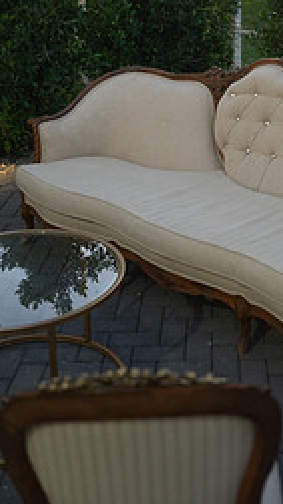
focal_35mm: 54
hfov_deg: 21.7
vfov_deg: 36.7
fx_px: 722
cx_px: 252
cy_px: 74
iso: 1600
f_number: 2.8
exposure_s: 1/80
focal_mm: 29
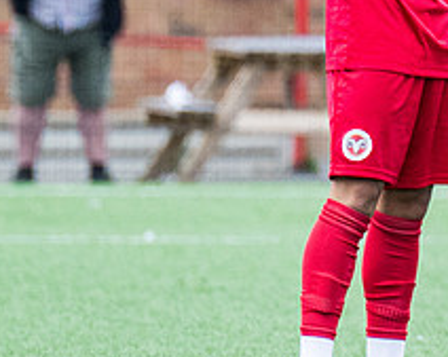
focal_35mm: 1819
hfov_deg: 1.1
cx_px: 462
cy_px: -139
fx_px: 24085
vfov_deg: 0.8
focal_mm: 280
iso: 800
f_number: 4.5
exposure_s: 1/1250
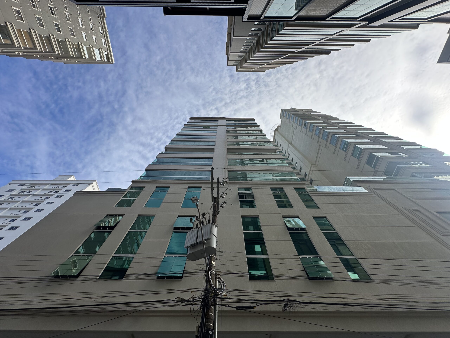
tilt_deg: +63.8
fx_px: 182
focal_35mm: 14
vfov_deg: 85.7
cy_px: 169
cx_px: 225
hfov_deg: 102.1
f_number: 2.2
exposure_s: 1/1125
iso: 40
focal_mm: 2.22
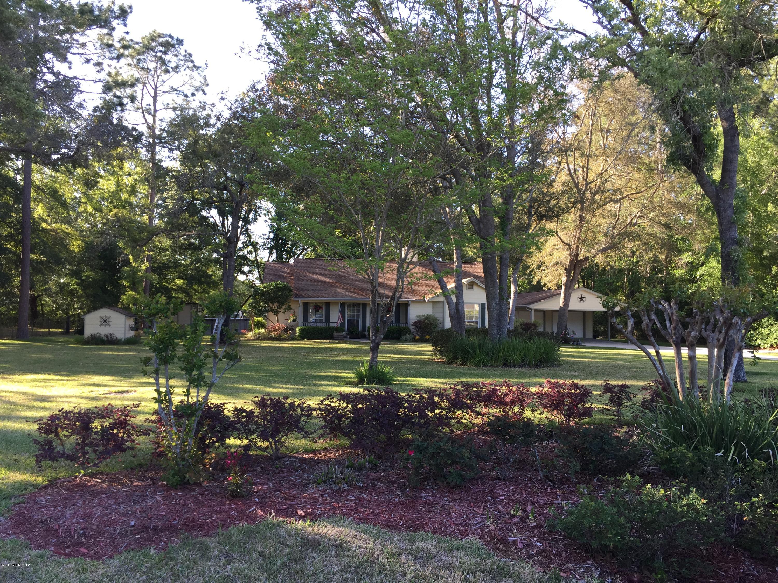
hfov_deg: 61.7
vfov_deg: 48.2
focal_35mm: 29
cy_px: 292
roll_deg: -2.0
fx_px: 652
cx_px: 389
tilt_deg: +1.4
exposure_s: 1/128
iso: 32
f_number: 2.2
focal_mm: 4.15
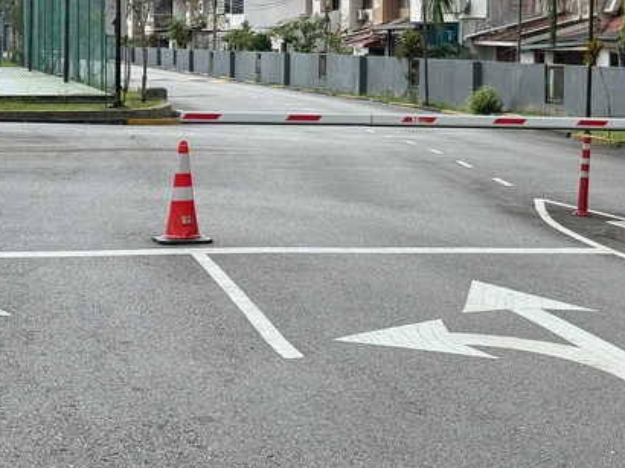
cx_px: 514
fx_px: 1480
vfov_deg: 17.8
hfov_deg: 23.4
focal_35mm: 82
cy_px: 82
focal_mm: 6.76
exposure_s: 1/1543
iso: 100
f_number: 1.78
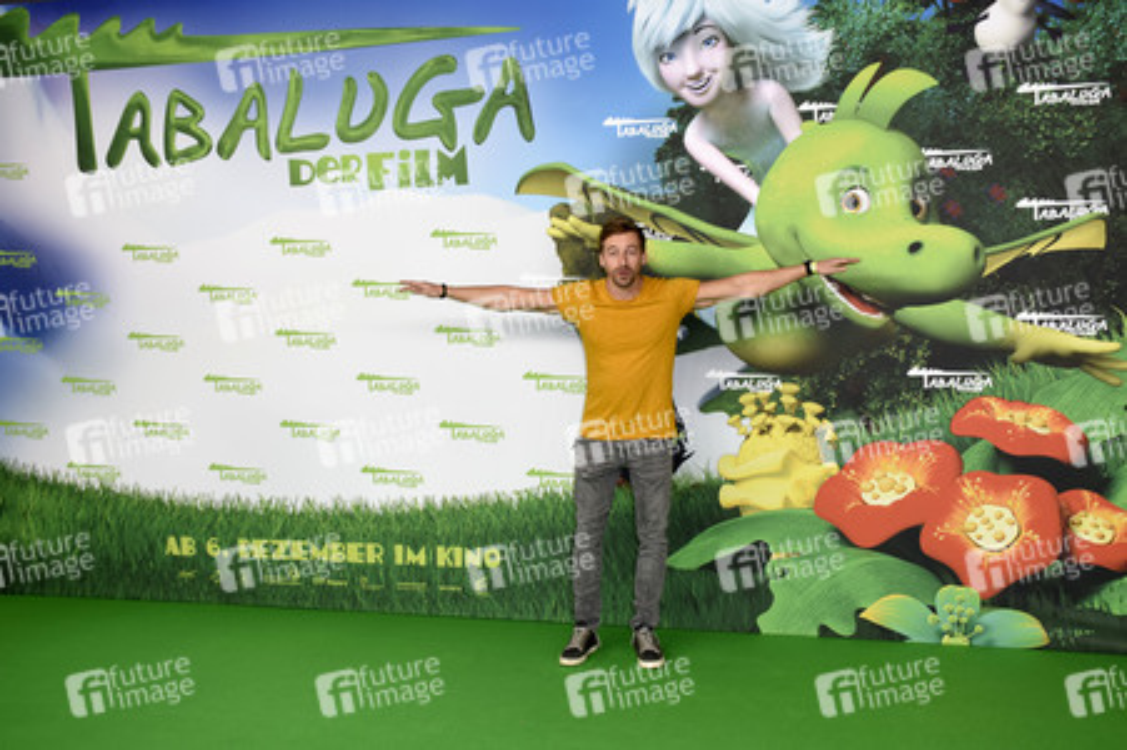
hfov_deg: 49.6
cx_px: 564
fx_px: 1220
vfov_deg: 34.2
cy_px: 375
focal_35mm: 39
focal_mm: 26
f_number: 5.6
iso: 500
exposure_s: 1/125
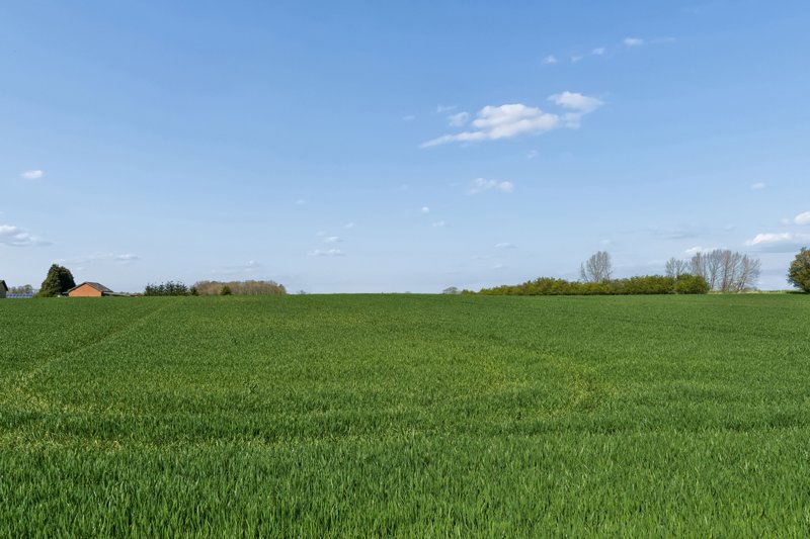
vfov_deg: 44.6
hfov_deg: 63.2
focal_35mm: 29
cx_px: 405
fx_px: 658
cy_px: 270
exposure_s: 1/1000
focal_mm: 19.5
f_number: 8
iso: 250
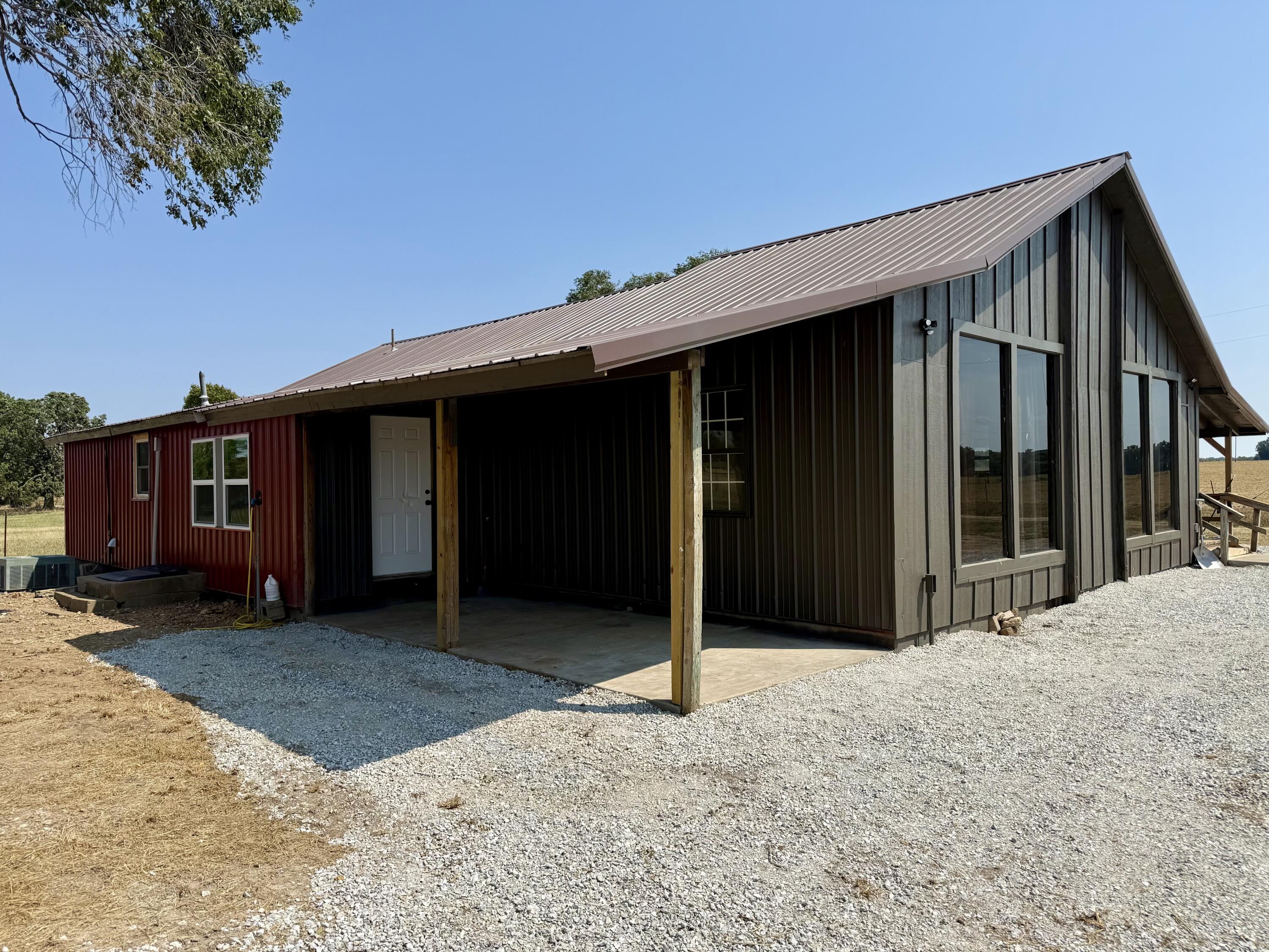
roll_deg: +1.0
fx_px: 880
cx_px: 634
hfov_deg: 71.6
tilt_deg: -0.5
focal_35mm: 24
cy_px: 476
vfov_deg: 56.8
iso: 80
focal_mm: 6.76
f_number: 1.78
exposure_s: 1/6173
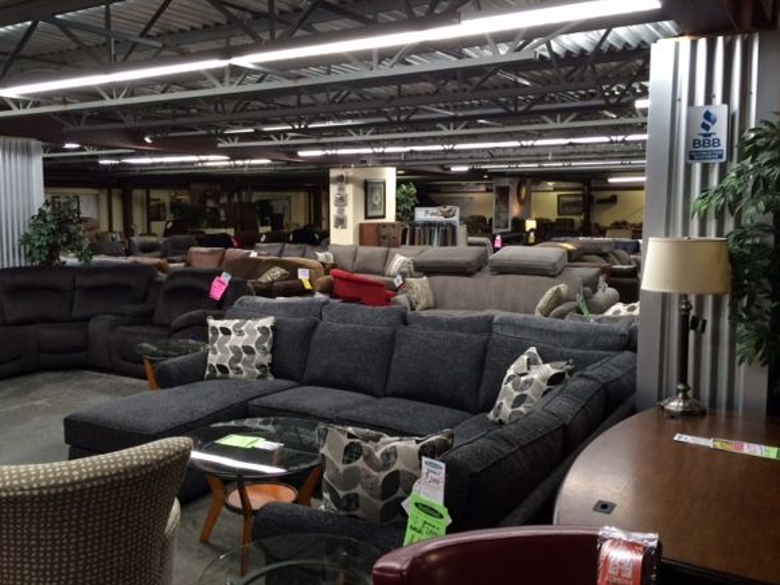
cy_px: 268
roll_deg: +0.4
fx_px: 721
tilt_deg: -5.1
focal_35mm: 32
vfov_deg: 44.1
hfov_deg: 56.8
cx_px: 363
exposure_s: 1/30
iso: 80
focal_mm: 4.15
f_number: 2.2
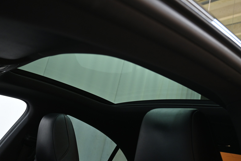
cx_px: 122
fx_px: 248
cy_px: 83
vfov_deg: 35.9
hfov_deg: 51.9
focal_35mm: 37
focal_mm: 24
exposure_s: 1/40
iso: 1100
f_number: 4.2
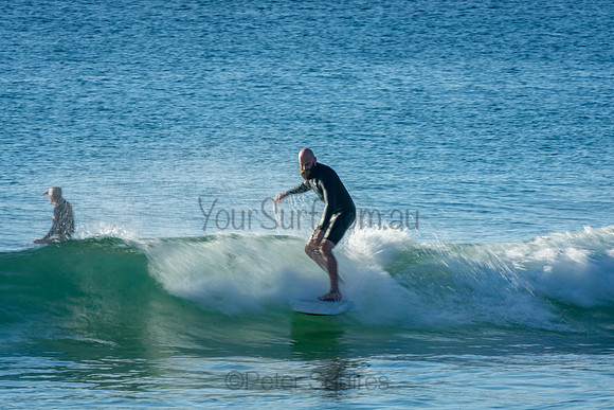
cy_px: 205
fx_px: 10235
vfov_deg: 2.3
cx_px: 307
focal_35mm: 600
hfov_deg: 3.4
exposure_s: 1/30
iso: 100
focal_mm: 400
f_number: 22
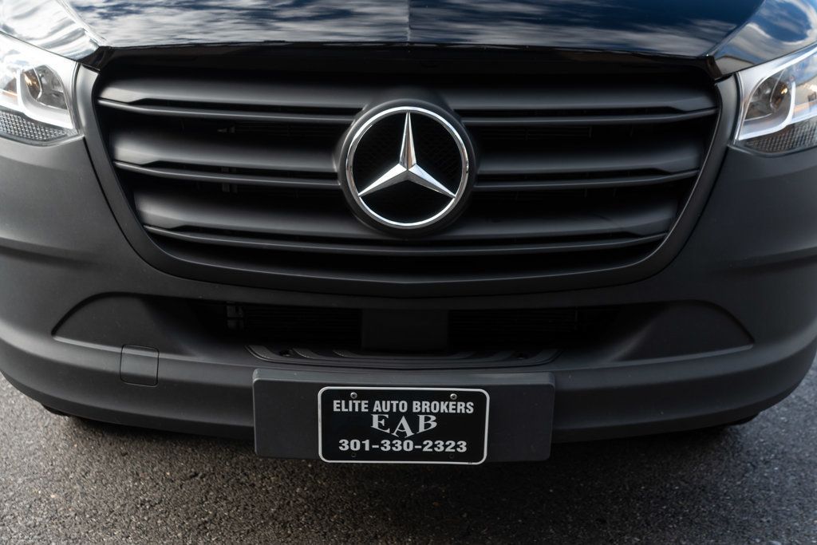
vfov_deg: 31.9
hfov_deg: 46.4
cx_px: 408
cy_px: 272
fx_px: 953
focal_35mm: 42
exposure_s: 1/320
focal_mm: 28
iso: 160
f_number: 4
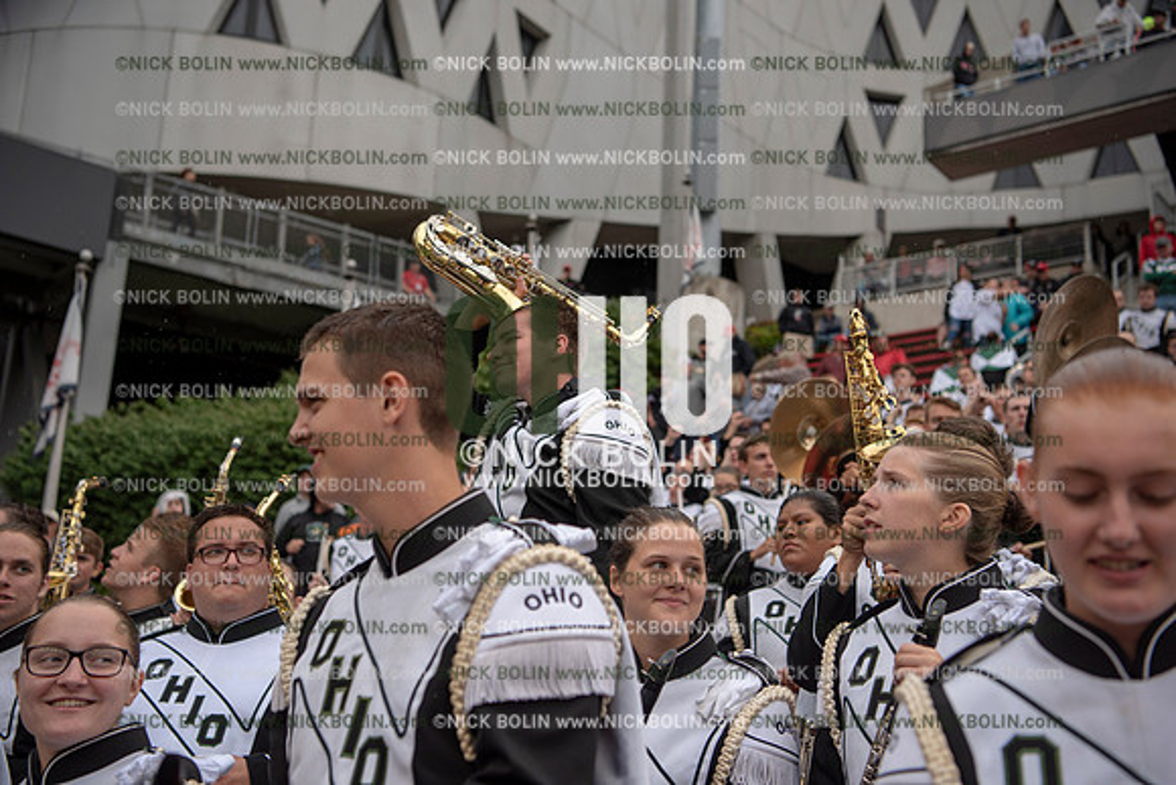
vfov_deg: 28.1
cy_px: 392
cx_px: 588
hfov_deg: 41.1
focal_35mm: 48
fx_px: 1568
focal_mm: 48
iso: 250
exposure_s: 1/800
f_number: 3.5
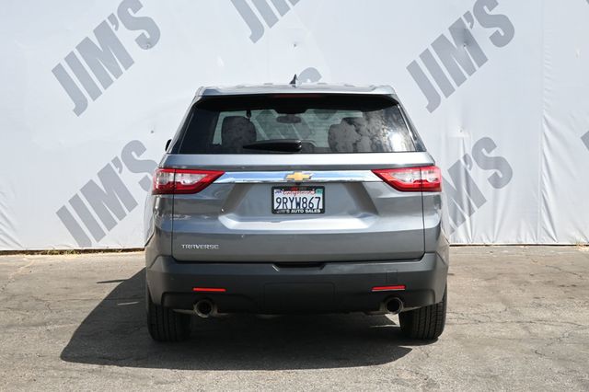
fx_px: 1006
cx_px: 294
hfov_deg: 32.6
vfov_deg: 22.1
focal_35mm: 62
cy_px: 196
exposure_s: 1/250
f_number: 5.6
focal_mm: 41
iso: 180
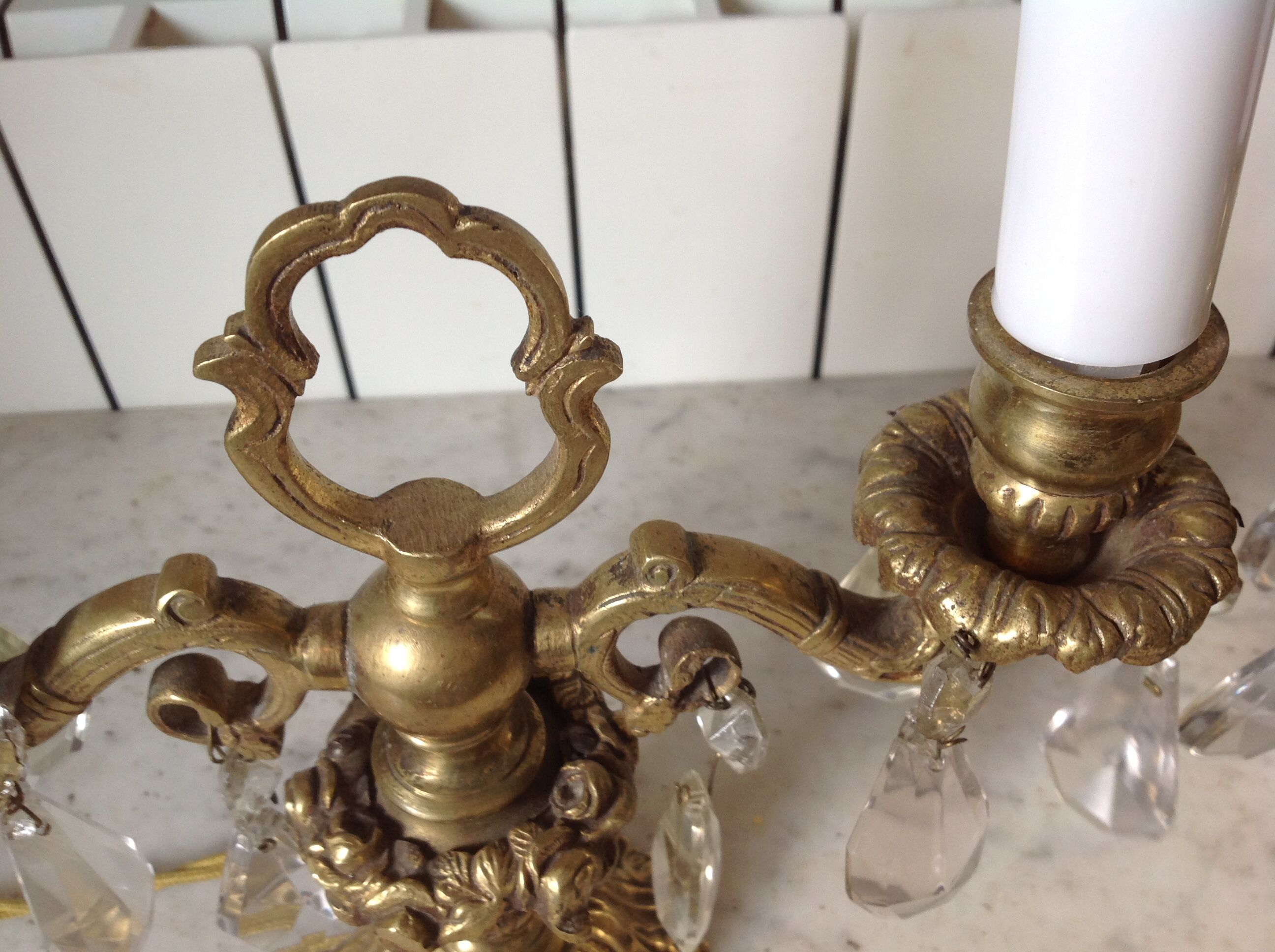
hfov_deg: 52.7
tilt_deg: -44.7
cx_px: 638
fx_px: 1287
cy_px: 476
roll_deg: +3.5
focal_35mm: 35
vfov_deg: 40.6
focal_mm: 4.28
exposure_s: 1/40
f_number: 2.4
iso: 64
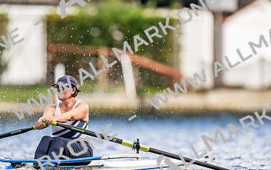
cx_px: 97
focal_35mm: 912
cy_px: 121
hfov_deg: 2.3
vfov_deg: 1.4
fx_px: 6735
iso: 500
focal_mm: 600
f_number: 4
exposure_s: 1/2500
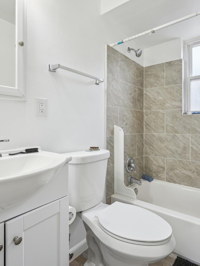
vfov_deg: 79.0
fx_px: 162
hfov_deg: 63.1
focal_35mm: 21
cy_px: 133
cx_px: 116
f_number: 8
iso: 400
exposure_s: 1/100
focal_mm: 14
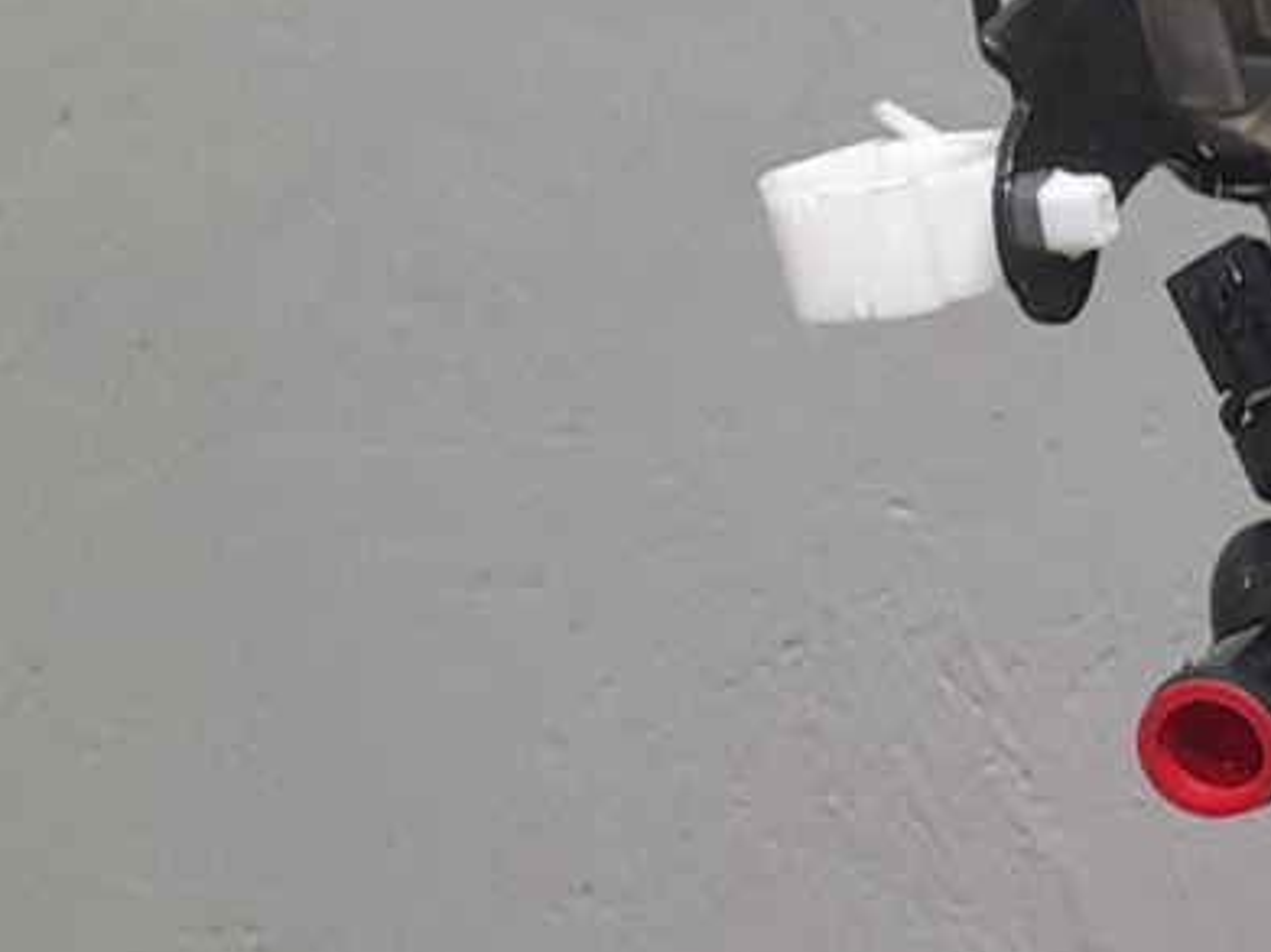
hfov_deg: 12.6
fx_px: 4808
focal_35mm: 131
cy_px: 1056
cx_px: 2805
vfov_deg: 11.2
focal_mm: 4.6
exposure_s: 1/50
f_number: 2
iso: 250
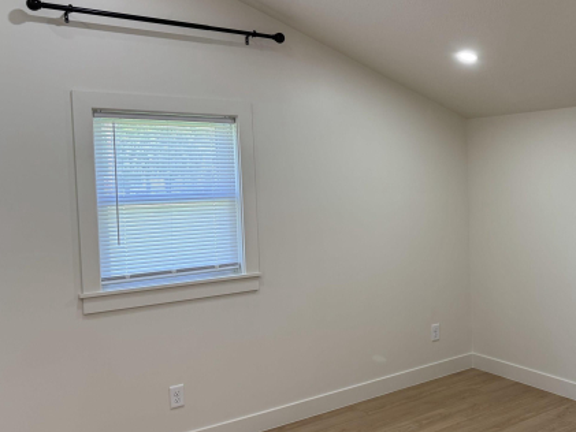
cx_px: 425
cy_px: 212
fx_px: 632
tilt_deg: -2.3
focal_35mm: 38
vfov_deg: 37.7
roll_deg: +1.1
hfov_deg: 47.3
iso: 100
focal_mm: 6.76
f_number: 1.78
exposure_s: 1/120
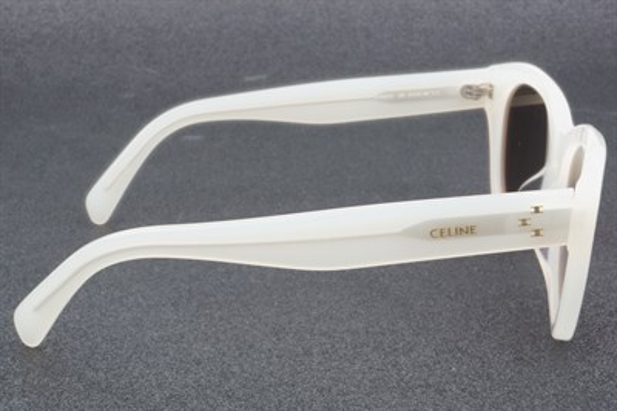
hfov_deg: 27.0
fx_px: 1284
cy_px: 206
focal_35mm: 75
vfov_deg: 18.2
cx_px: 308
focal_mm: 50
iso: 100
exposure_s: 1.3
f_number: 32
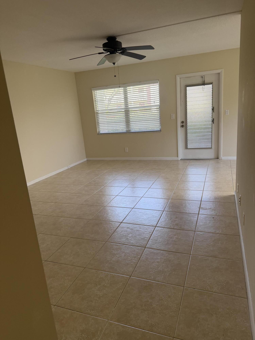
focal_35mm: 24
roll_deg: +4.4
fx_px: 236
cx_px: 128
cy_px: 170
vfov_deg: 71.6
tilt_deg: -13.7
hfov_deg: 56.8
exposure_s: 1/215
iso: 160
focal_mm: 6.76
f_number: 1.78
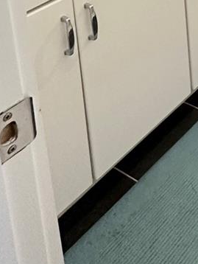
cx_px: 347
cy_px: -166
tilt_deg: -10.5
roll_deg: -0.8
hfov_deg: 19.1
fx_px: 457
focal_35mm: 60
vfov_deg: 23.3
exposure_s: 1/60
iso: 250
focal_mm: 2.22
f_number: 2.2
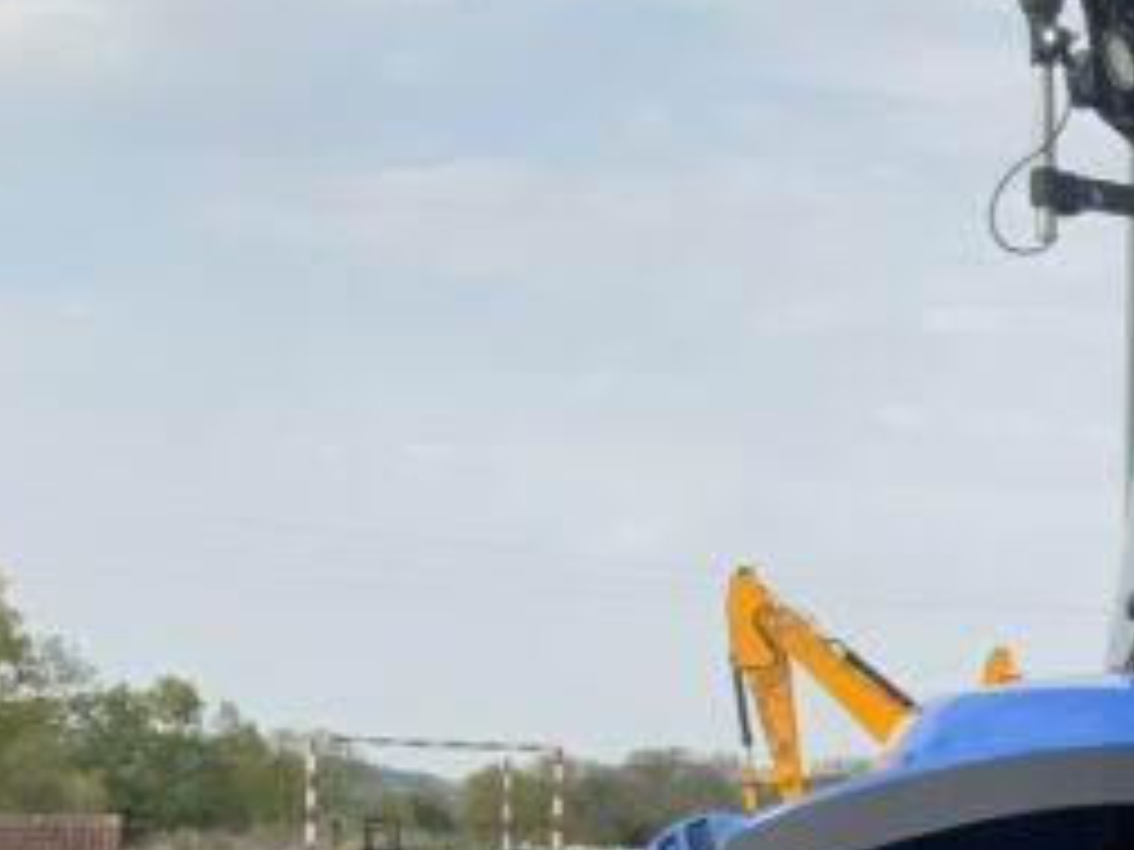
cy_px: 913
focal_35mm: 118
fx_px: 3866
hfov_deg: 14.1
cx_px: 2254
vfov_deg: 12.4
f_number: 1.8
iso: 16
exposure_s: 1/997
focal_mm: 3
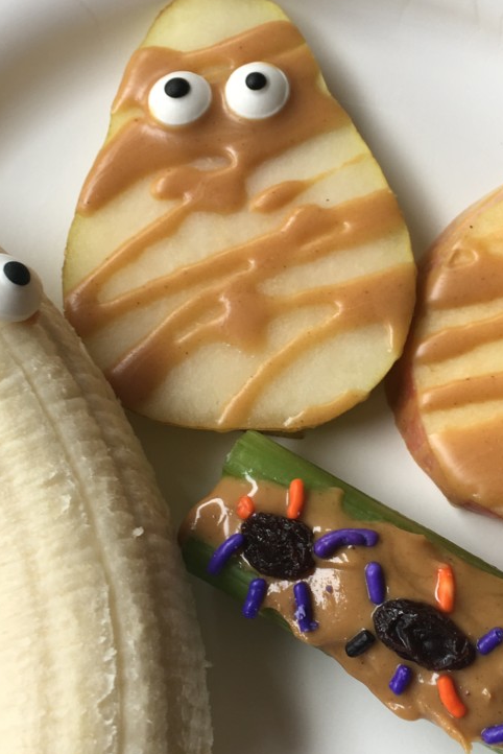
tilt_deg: -73.7
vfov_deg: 35.0
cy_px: 395
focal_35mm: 57
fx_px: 1193
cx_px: 314
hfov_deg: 23.7
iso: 25
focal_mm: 4.15
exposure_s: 1/60
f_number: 2.2
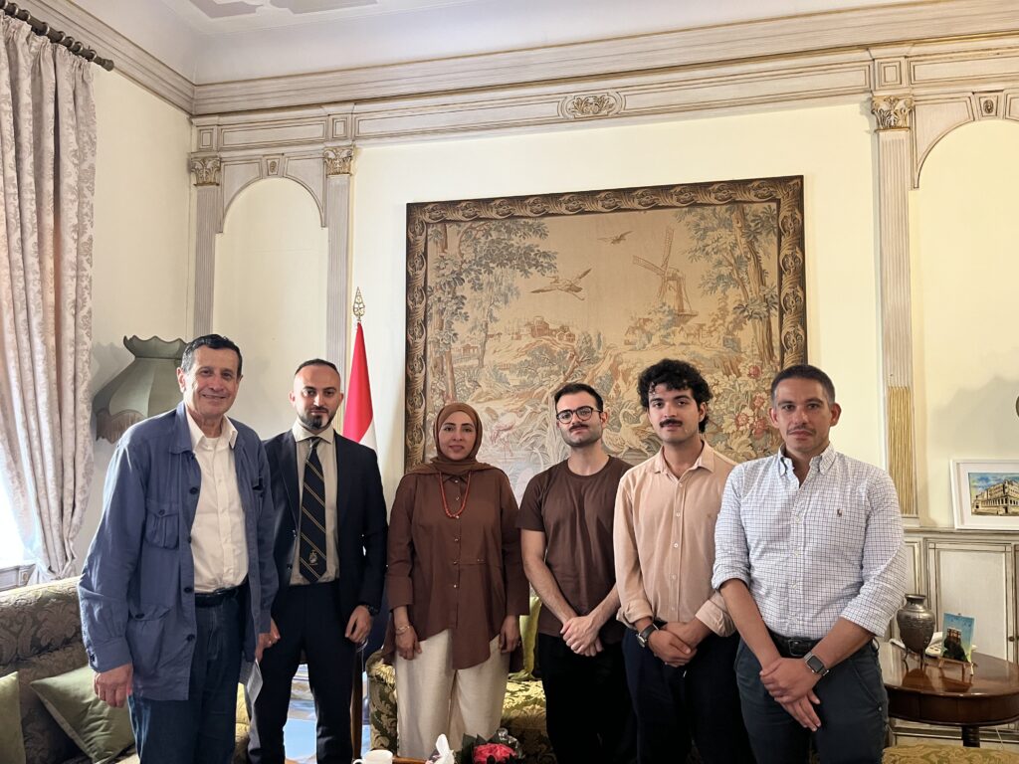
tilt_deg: +2.2
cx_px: 510
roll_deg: +0.1
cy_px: 382
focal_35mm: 26
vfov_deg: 53.1
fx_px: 765
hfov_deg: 67.3
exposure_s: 1/50
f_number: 1.6
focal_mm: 5.1
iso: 400
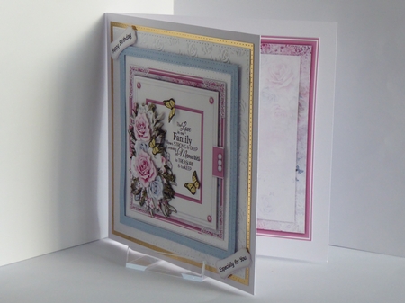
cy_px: 152
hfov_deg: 16.8
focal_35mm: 117
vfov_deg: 12.7
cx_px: 202
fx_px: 1368
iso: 800
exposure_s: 1/125
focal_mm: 19
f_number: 5.1
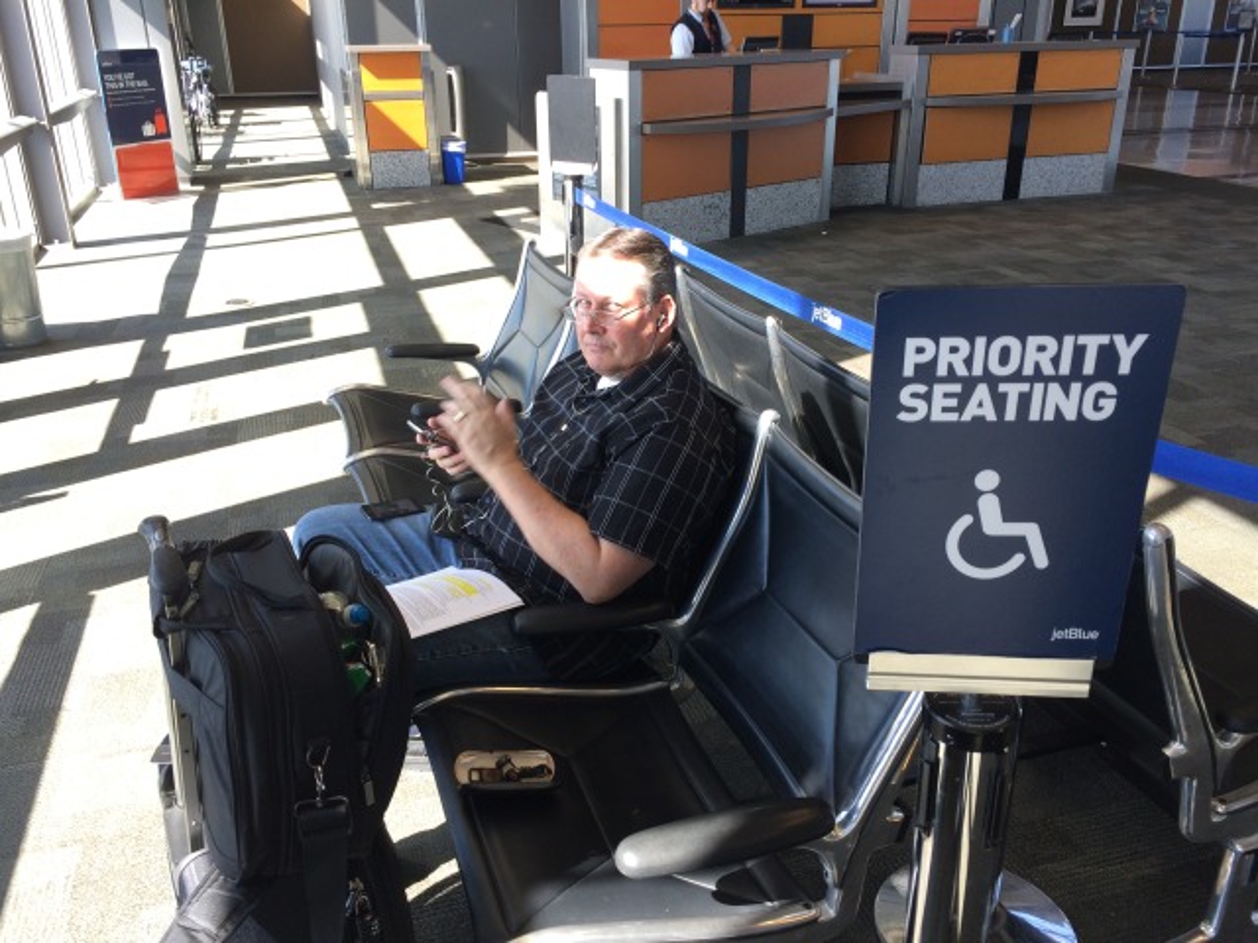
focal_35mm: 29
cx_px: 629
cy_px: 472
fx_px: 1054
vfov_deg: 48.2
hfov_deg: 61.7
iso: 40
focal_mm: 4.15
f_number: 2.2
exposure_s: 1/60
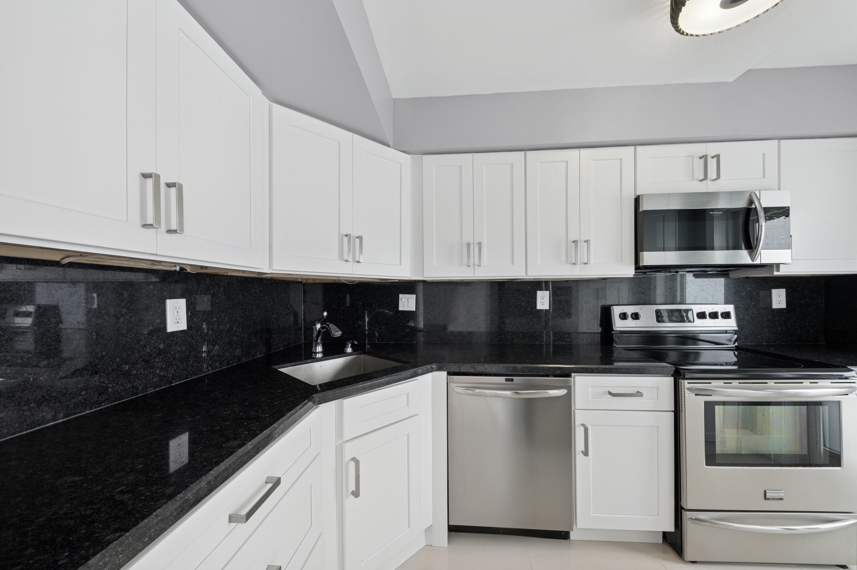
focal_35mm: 12
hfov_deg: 112.7
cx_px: 428
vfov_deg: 89.9
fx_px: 285
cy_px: 285
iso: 160
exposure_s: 1/6
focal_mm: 12
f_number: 8
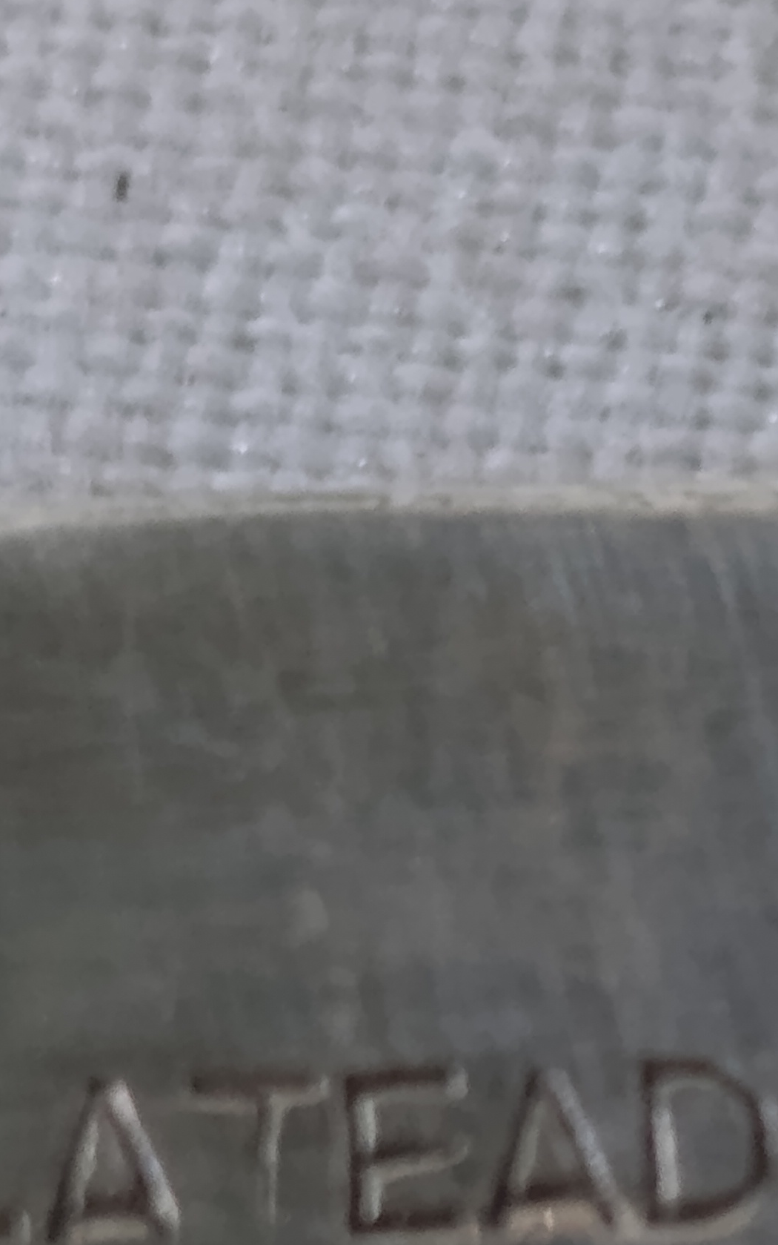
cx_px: 929
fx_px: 8308
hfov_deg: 5.3
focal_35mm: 245
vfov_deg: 8.5
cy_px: 1196
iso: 862
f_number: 1.65
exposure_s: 1/50
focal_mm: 6.11
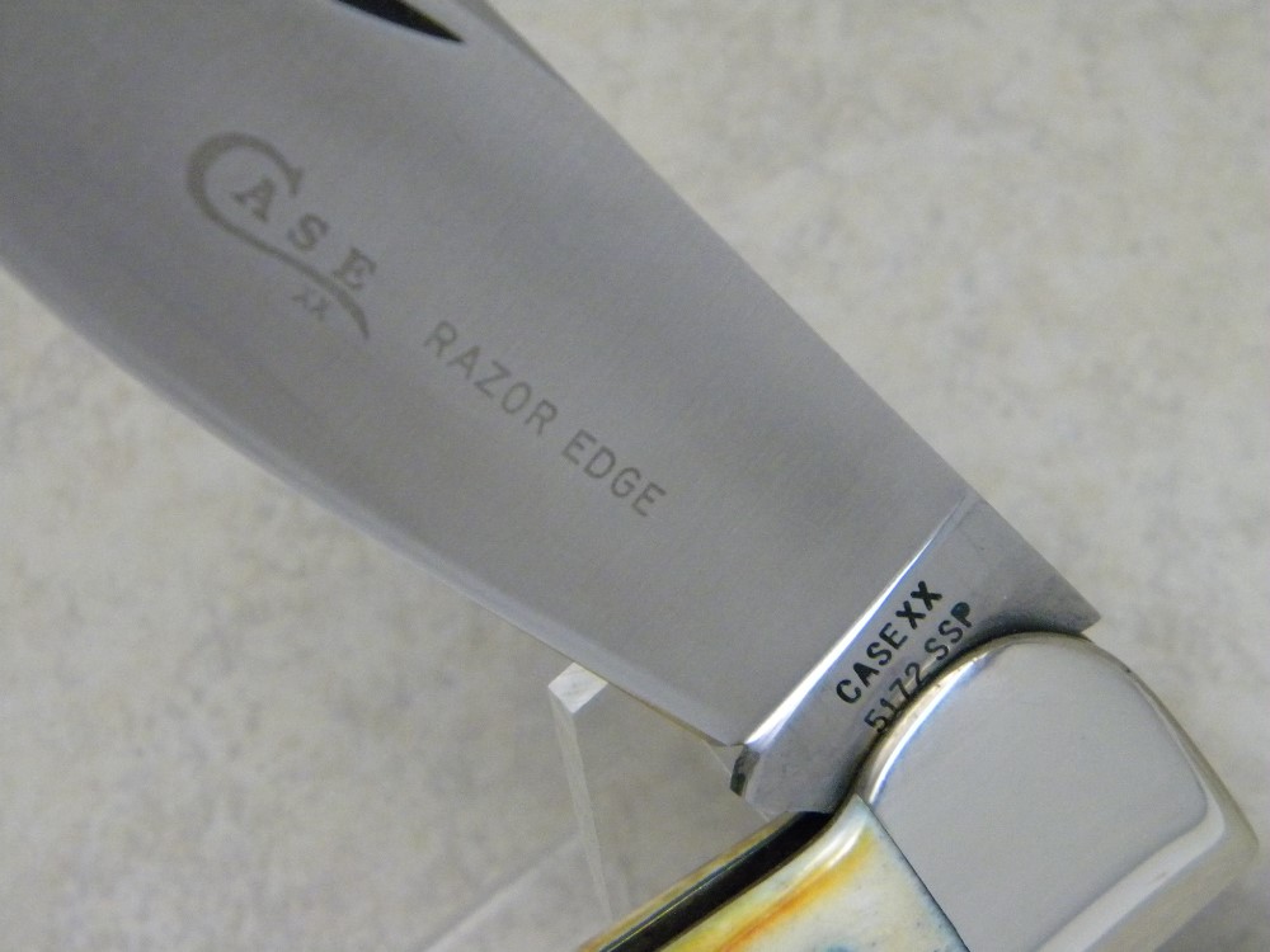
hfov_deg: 18.7
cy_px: 476
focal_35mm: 105
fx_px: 3852
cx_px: 635
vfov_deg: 14.1
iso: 800
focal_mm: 19
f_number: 4.7
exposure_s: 1/50.3
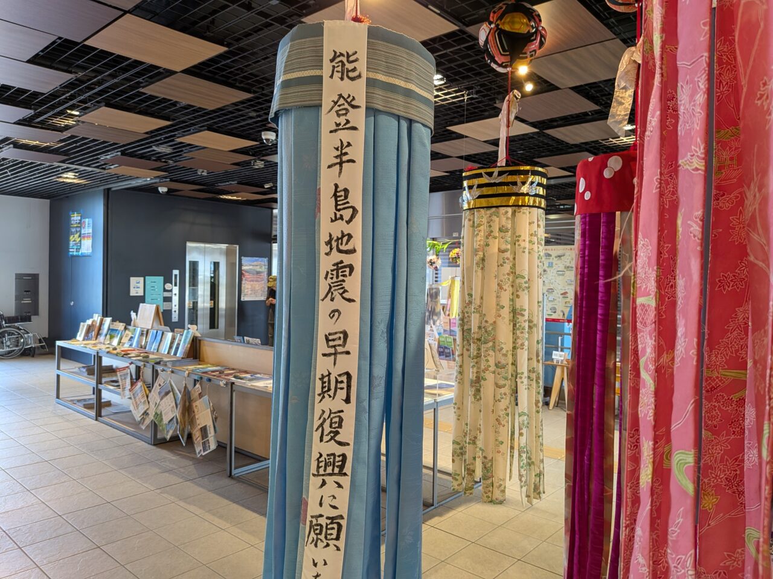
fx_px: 536
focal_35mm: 24
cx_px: 386
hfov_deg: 71.6
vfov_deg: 56.8
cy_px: 290
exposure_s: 1/100
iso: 136
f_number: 1.7
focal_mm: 4.53
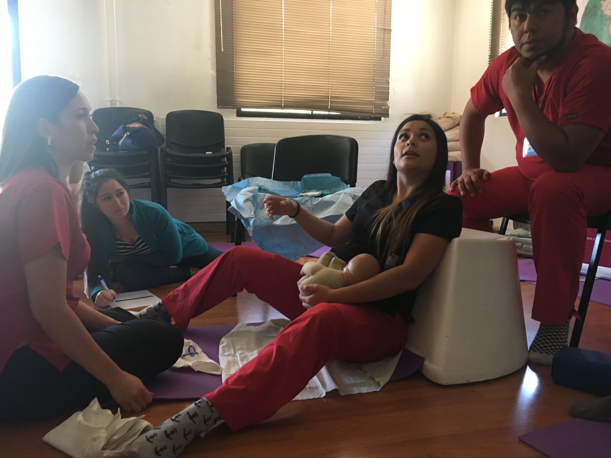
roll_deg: -0.6
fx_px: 512
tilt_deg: -5.7
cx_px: 306
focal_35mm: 29
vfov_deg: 48.2
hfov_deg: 61.7
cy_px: 229
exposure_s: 1/33
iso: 200
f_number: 2.2
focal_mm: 4.15
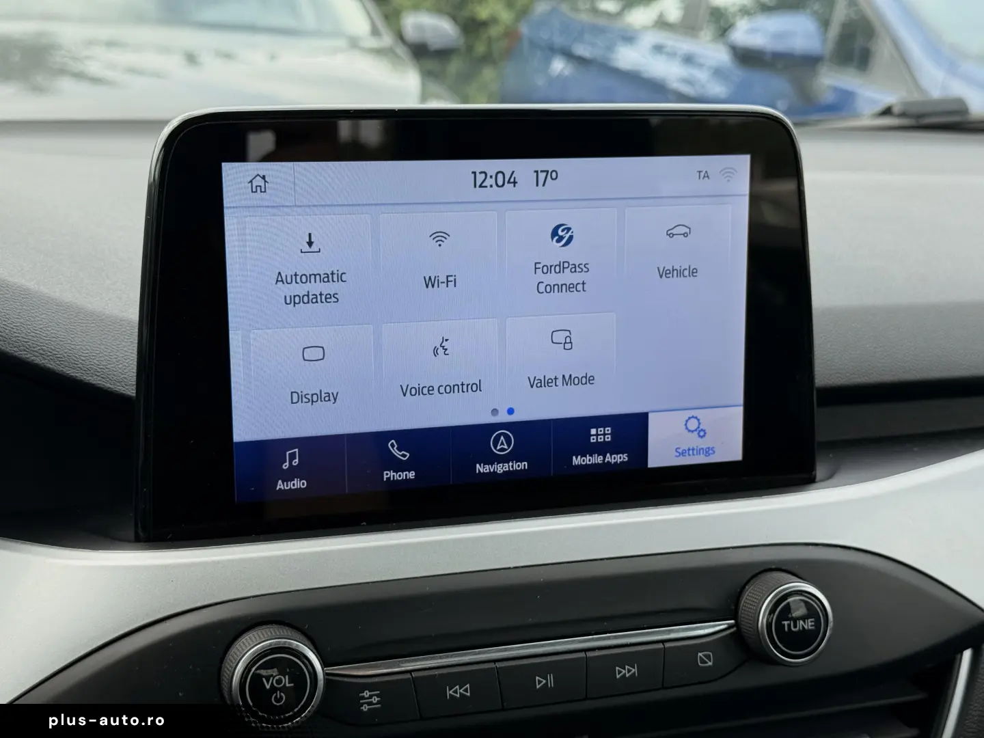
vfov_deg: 30.3
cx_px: 492
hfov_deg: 39.7
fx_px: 1364
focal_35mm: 48
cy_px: 369
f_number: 1.78
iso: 80
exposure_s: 1/885
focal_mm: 6.76
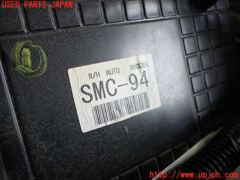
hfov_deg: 60.0
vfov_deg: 46.8
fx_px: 208
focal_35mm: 30
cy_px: 90
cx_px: 120
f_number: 2.3
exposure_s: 1/125
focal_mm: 5.4
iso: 100
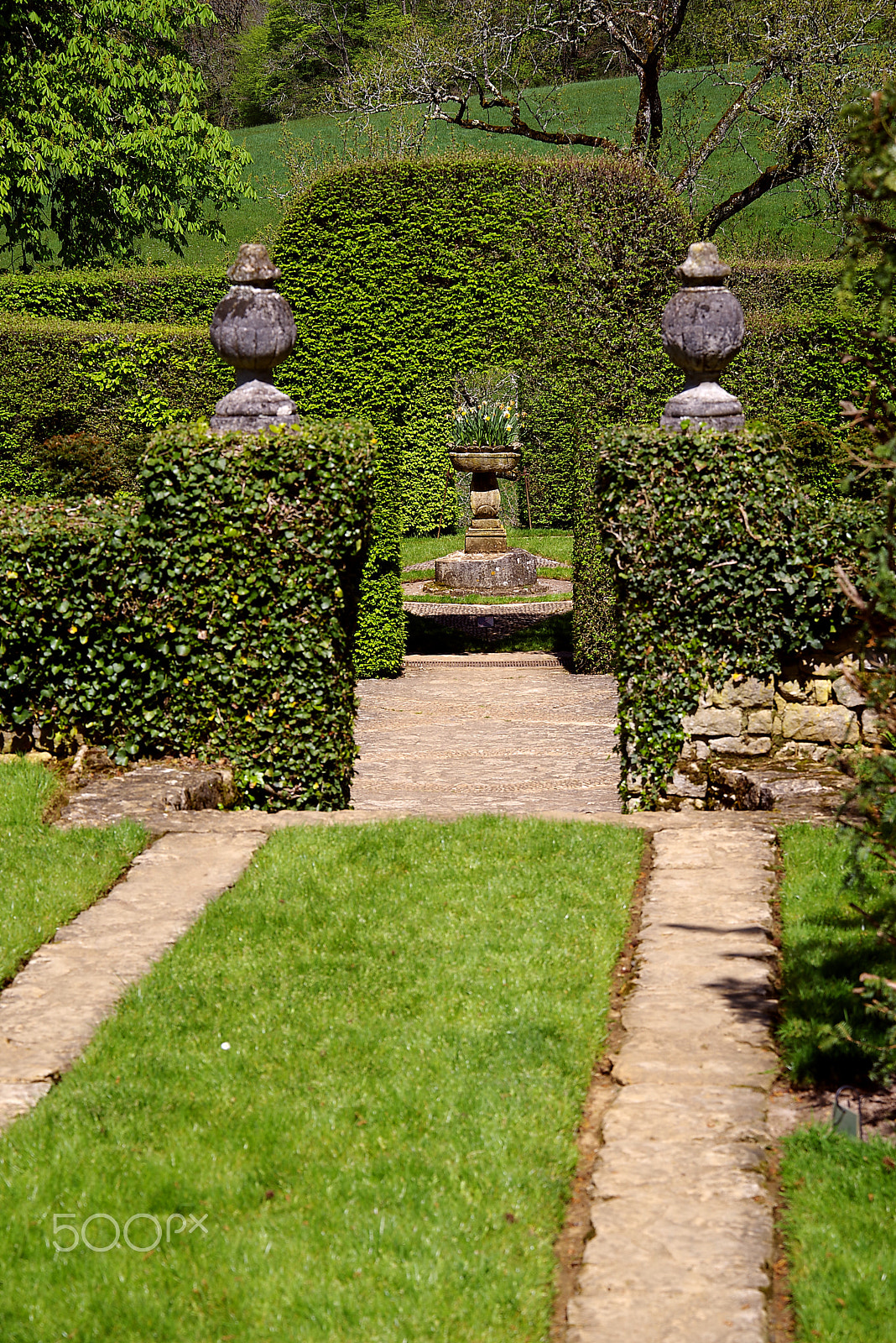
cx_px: 448
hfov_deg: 13.1
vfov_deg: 19.4
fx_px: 3916
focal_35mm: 105
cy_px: 672
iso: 100
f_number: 10
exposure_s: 1/200
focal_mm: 105
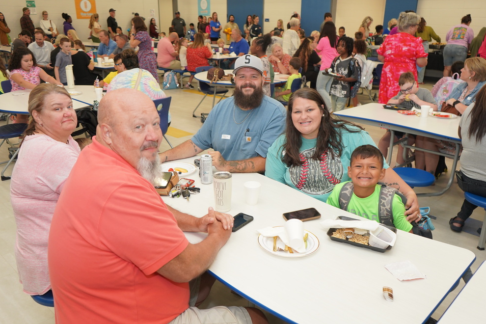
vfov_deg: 43.6
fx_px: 405
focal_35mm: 30
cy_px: 166
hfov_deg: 61.9
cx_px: 241
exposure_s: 1/160
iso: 1000
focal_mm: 29
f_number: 4
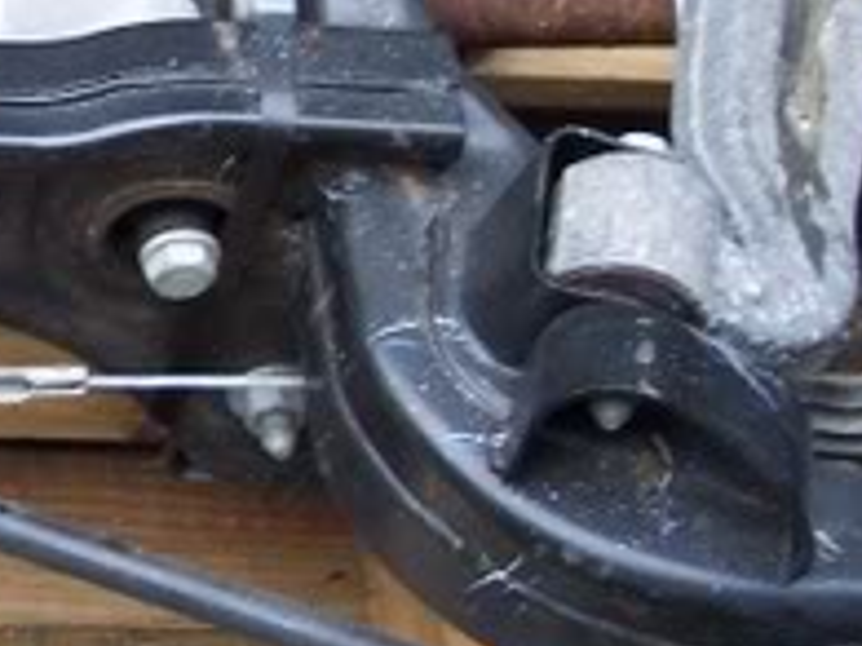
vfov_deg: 11.5
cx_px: -427
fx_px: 3185
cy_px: 58
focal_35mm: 128
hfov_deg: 14.4
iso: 100
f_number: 2.8
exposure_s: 1/60
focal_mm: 8
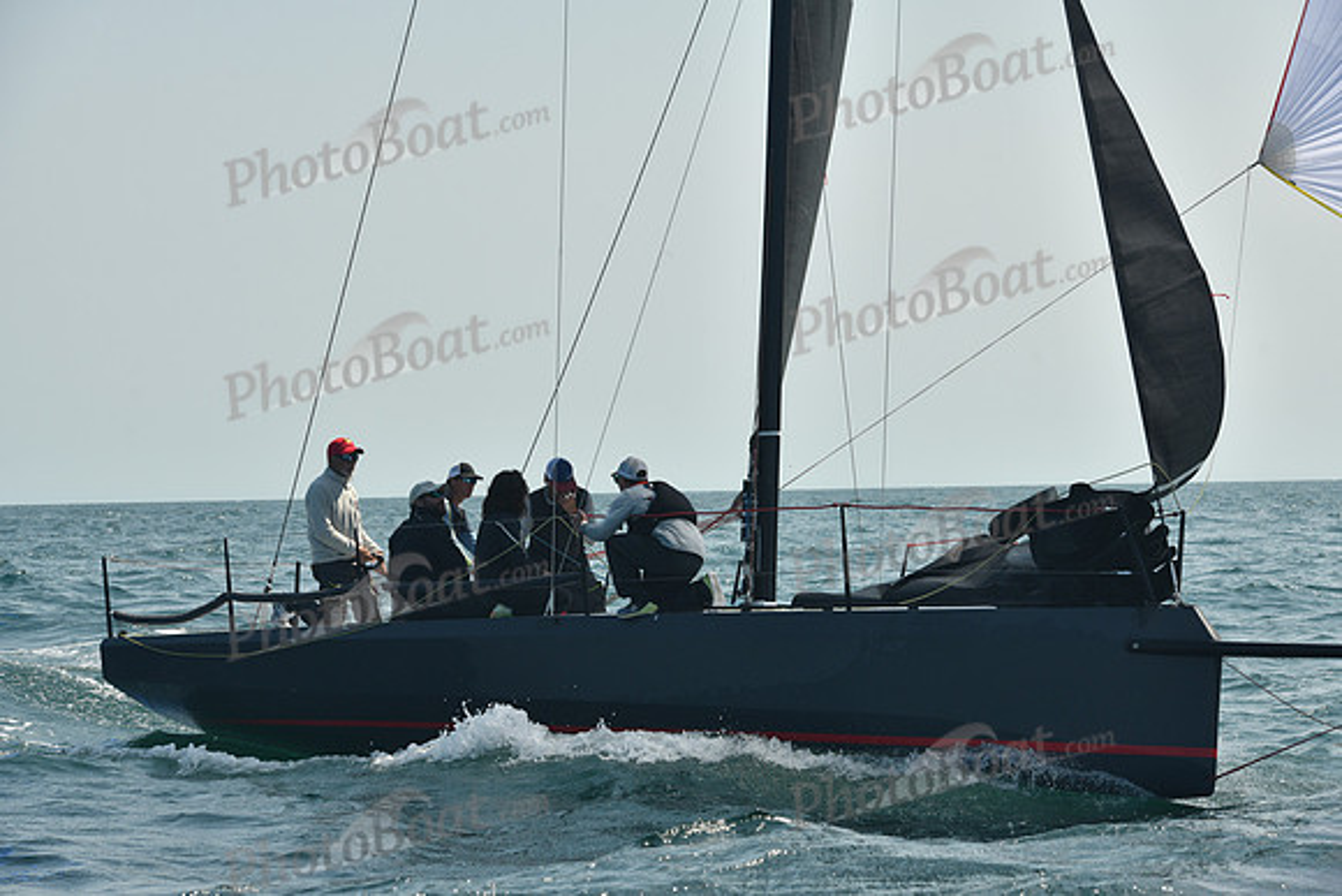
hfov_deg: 17.6
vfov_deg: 11.8
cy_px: 448
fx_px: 4325
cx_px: 671
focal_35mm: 116
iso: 320
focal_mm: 116
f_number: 7.1
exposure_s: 1/640
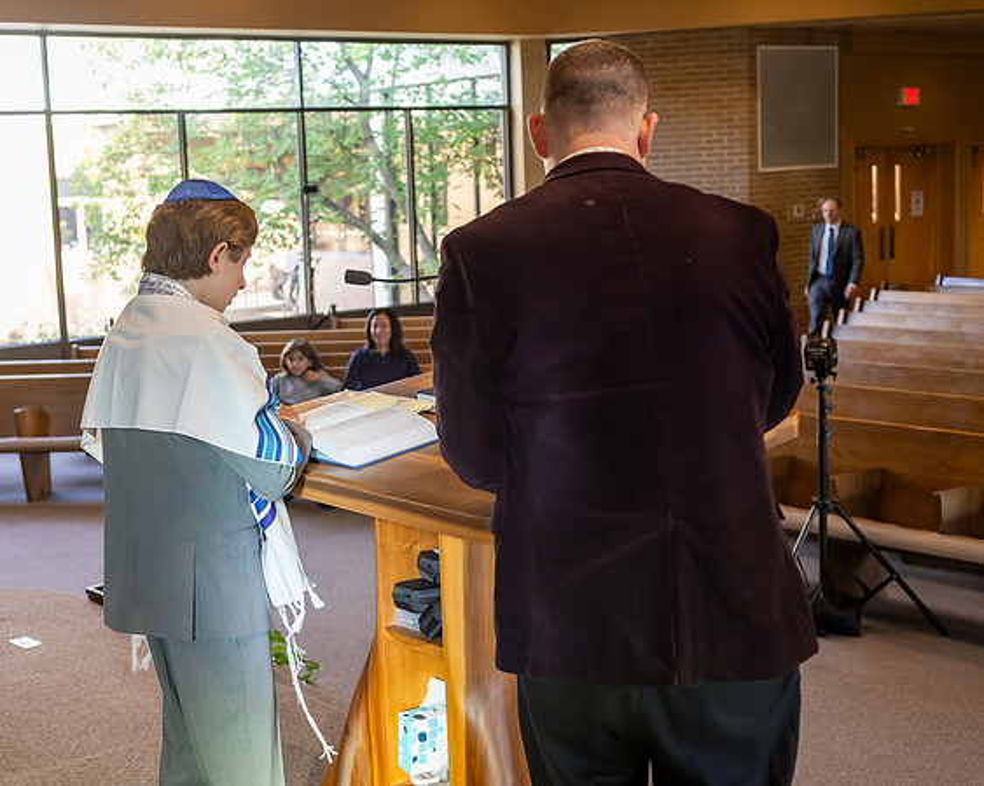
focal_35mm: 50
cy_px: 371
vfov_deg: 30.3
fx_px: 1454
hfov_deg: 37.1
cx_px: 361
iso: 800
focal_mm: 28
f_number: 3.2
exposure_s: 1/200
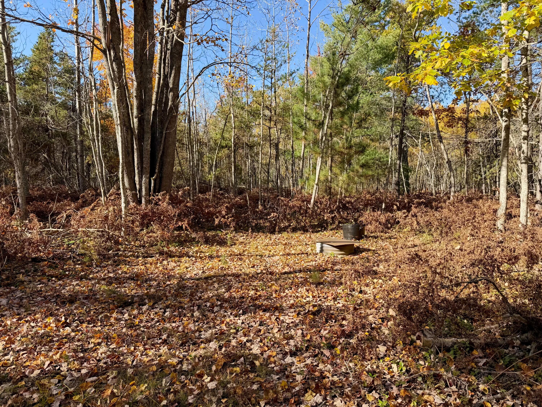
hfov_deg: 71.6
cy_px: 204
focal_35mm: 24
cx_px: 271
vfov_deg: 56.8
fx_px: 376
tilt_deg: -2.5
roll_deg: -0.7
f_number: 1.78
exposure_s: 1/1314
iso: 80
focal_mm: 6.76
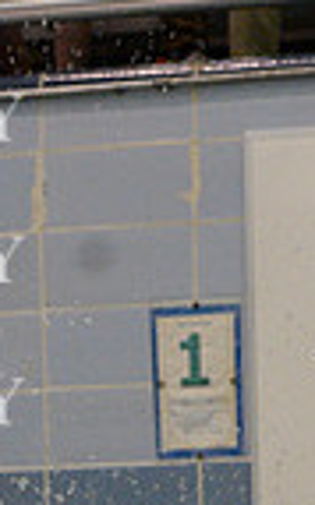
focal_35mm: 413
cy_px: 614
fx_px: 5690
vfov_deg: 5.1
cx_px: -488
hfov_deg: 3.1
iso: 6400
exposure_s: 1/400
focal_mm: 100
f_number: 3.5
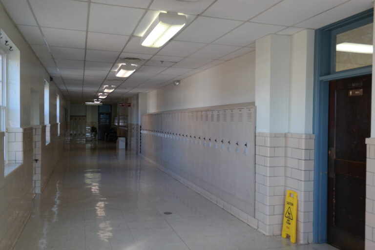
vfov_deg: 43.6
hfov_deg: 61.9
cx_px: 188
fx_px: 312
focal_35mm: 30
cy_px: 125
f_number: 3.5
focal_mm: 20
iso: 200
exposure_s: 1/60
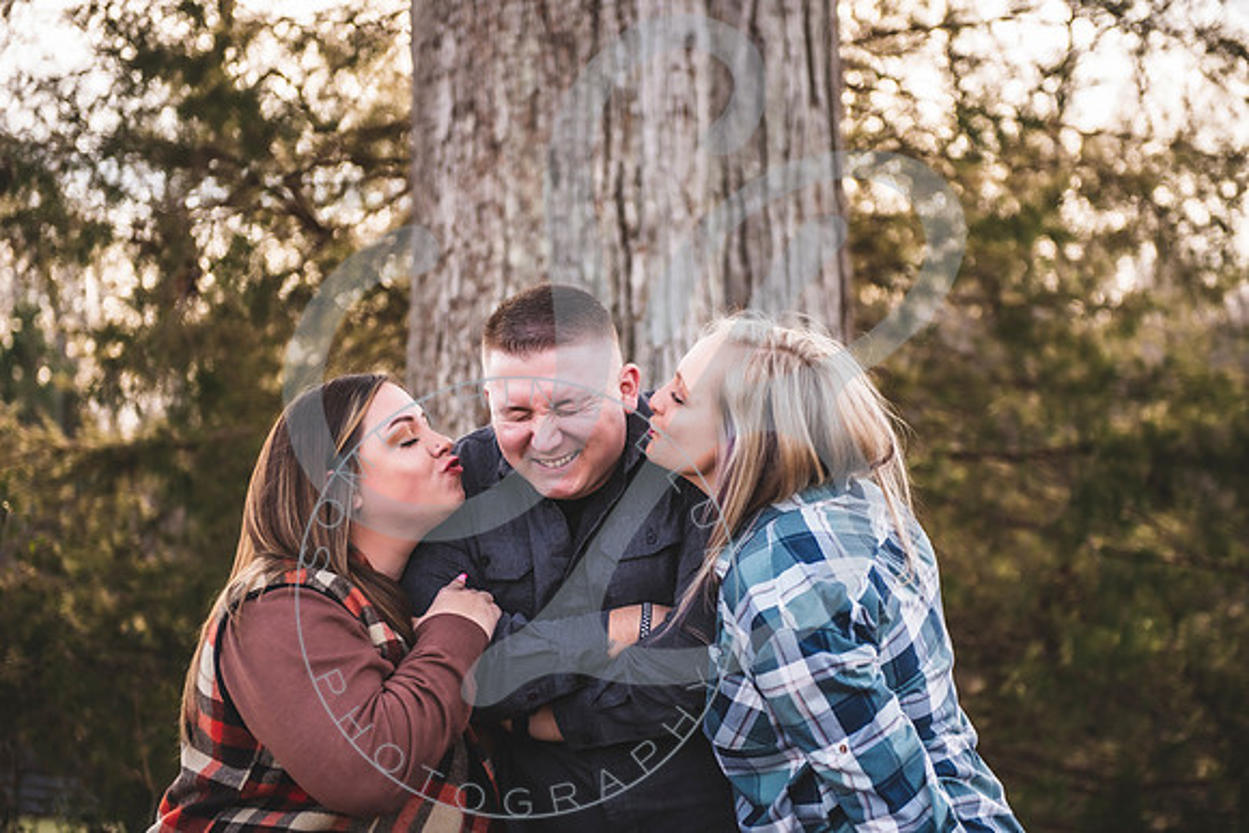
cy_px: 416
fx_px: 2429
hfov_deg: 28.8
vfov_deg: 19.5
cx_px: 624
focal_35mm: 70
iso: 100
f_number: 2.8
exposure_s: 1/320
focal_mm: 70
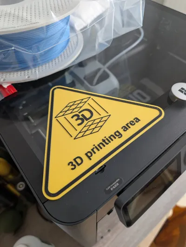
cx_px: 93
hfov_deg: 57.0
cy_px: 124
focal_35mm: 24
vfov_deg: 71.5
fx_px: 171
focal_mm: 6.9
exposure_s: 1/158
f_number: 1.68
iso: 655
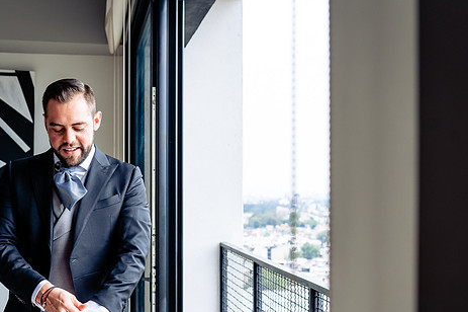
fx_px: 611
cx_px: 221
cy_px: 193
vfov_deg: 28.5
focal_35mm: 47
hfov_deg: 41.9
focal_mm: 35
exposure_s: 1/640
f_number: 4
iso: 500
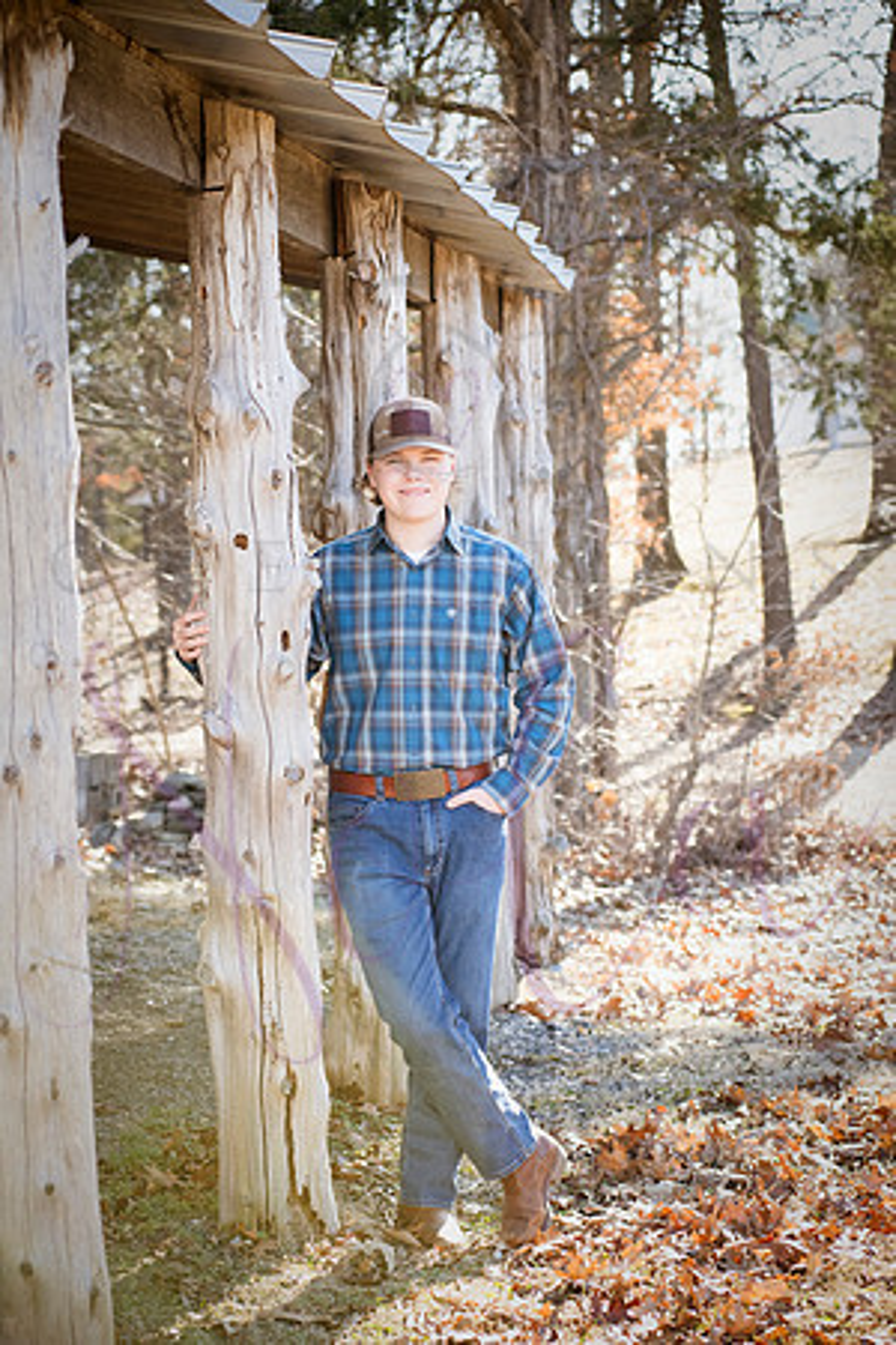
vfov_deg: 25.4
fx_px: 2986
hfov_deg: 17.1
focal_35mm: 80
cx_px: 448
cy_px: 672
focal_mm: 80
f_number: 5.6
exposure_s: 1/800
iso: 800
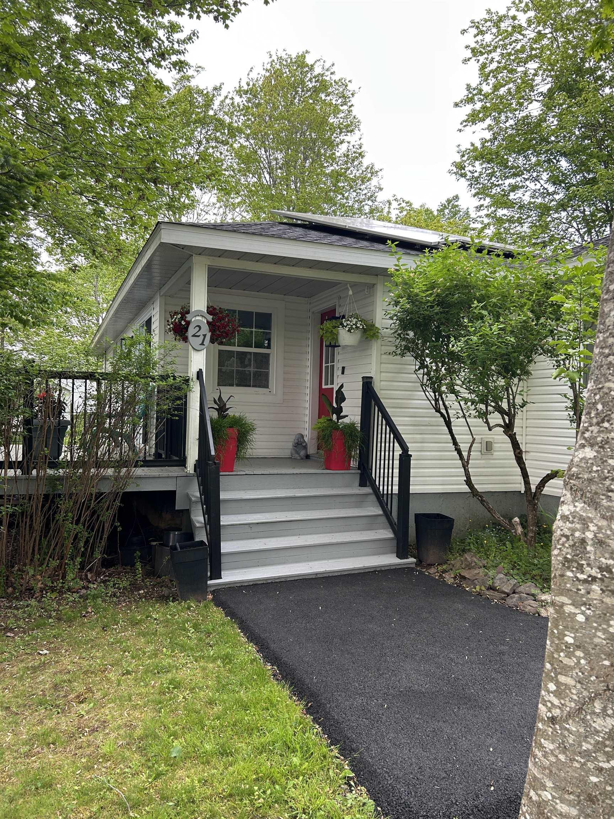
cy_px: 410
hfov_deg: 53.1
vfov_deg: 67.3
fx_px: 615
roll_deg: -0.2
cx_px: 307
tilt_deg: +3.2
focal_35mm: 26
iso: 50
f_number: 1.5
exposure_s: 1/121
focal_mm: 5.7
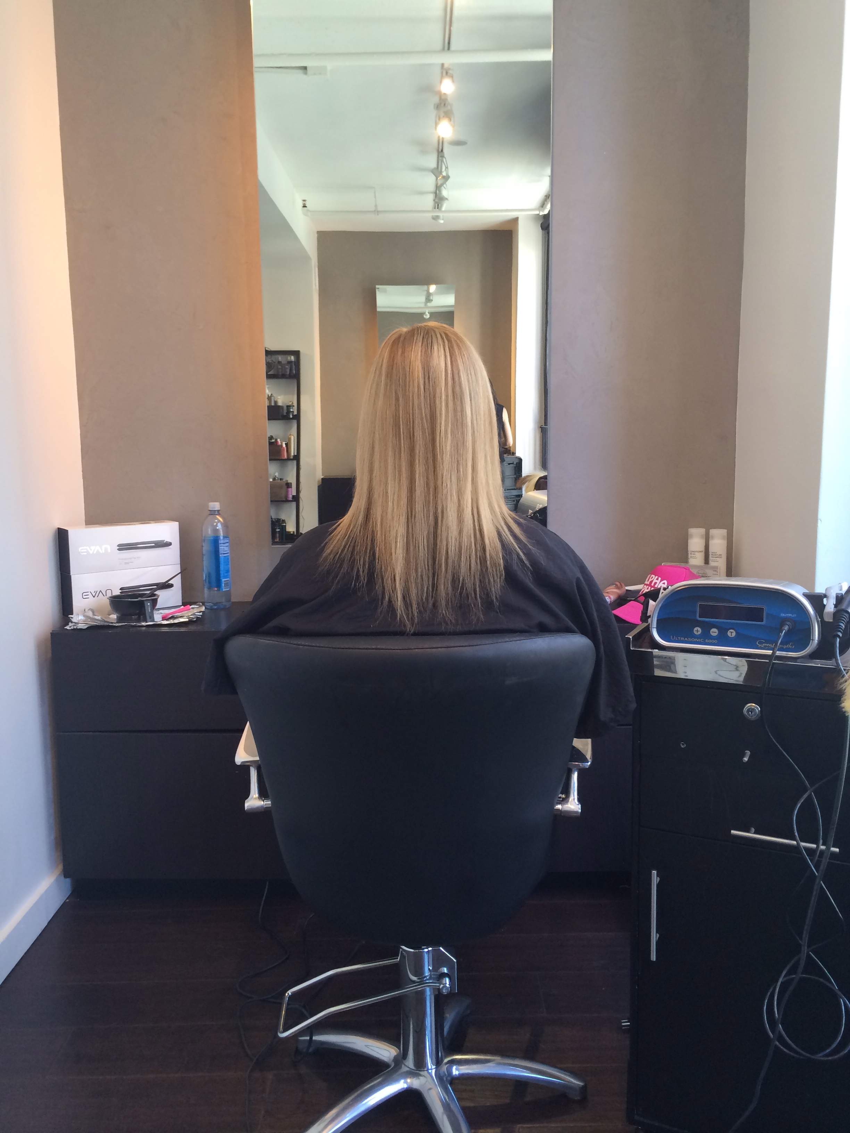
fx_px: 982
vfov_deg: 60.0
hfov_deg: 46.8
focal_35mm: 30
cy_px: 566
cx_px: 425
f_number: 2.2
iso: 50
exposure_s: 1/40
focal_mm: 4.12
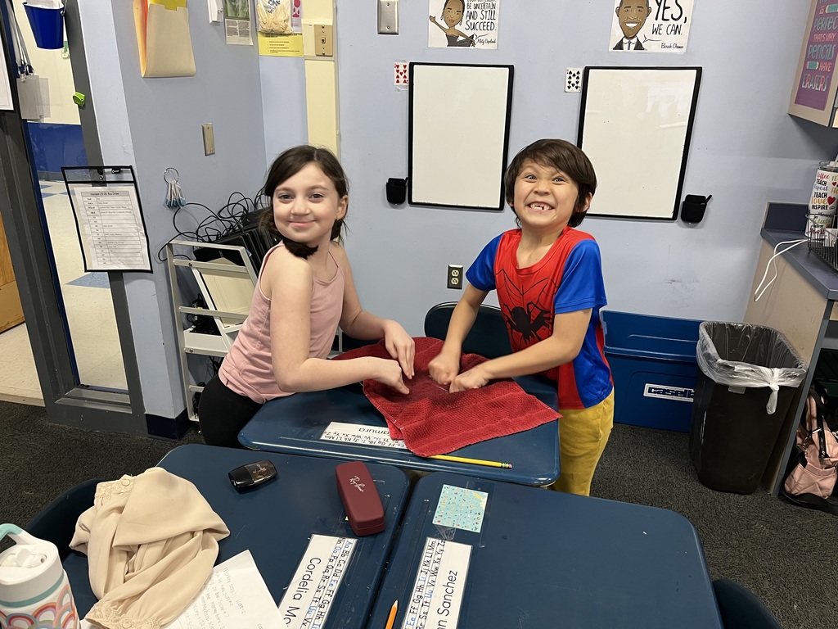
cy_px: 314
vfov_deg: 53.1
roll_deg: -1.5
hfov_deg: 67.3
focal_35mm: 26
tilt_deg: -23.3
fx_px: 629
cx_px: 419
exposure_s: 1/60
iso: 160
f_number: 1.6
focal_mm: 5.1
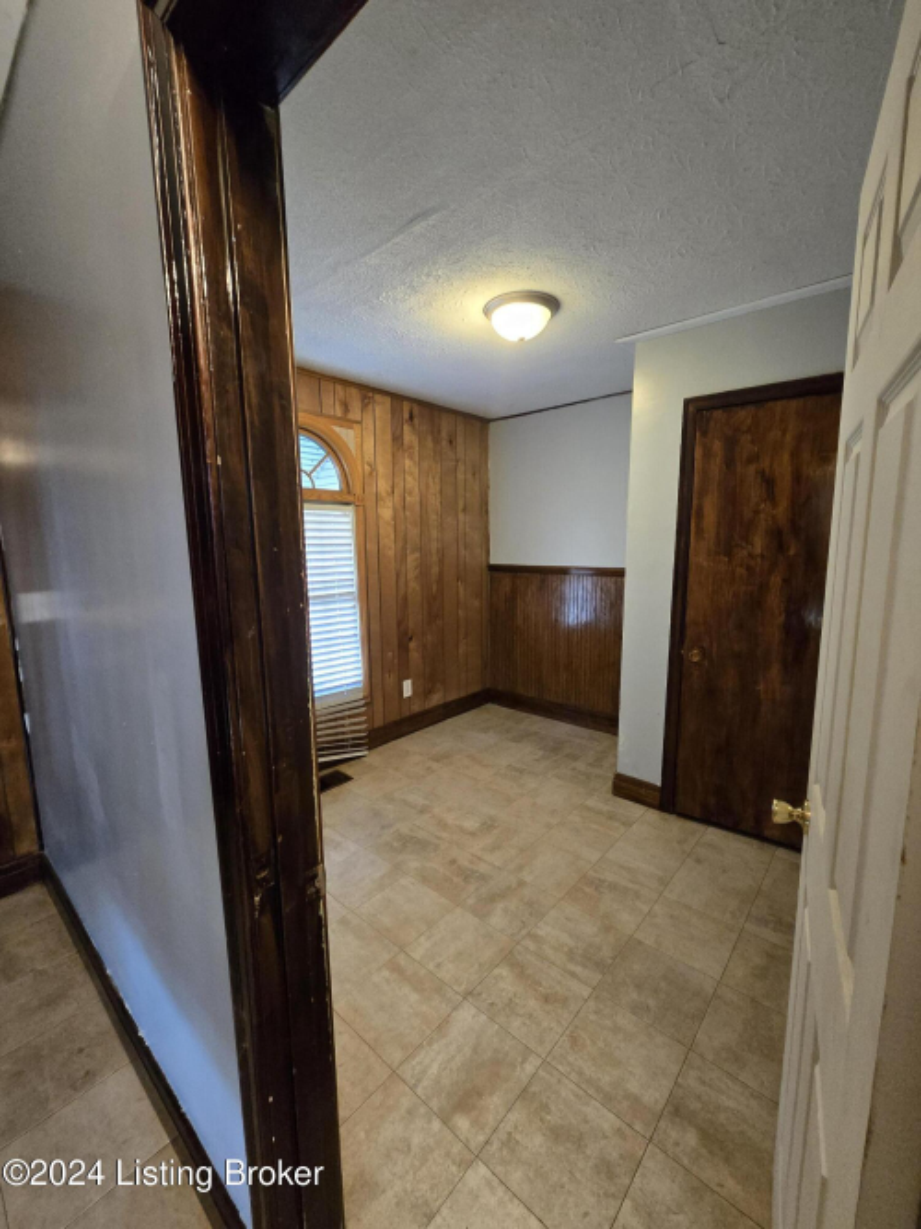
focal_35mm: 13
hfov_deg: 89.9
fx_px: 461
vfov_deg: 106.2
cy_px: 614
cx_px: 460
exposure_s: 1/60
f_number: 2.2
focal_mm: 2.2
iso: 1000
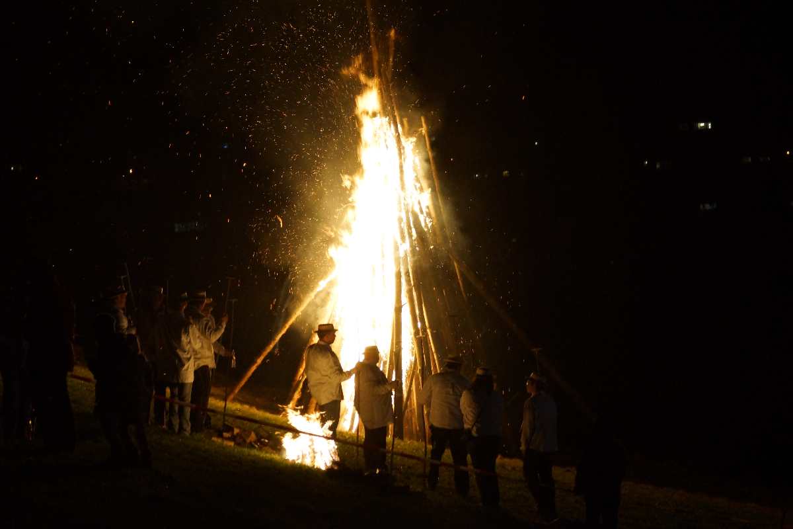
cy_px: 264
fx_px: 2313
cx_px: 396
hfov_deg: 19.5
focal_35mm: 105
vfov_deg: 13.0
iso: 1600
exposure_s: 1/80
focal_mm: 70
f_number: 4
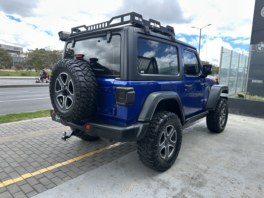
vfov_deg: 56.8
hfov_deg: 71.6
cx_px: 132
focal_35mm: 24
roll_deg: -2.1
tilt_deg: -7.6
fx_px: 183
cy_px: 99
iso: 80
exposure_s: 1/583
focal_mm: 6.86
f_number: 1.78
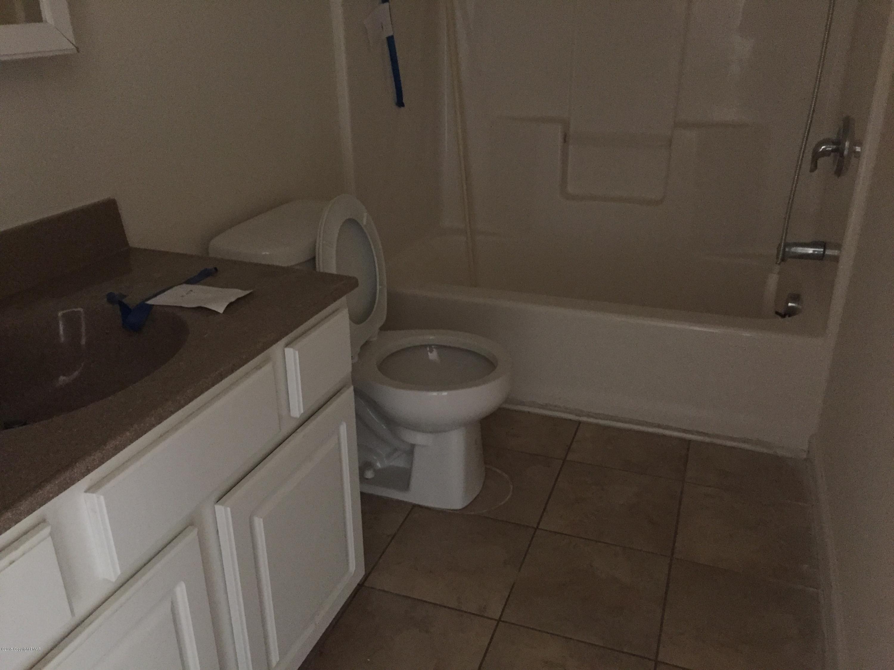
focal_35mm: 29
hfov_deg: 61.7
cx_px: 447
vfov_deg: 48.2
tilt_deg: -24.6
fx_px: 749
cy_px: 335
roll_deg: +1.5
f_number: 2.2
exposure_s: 1/15
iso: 640
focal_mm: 4.15
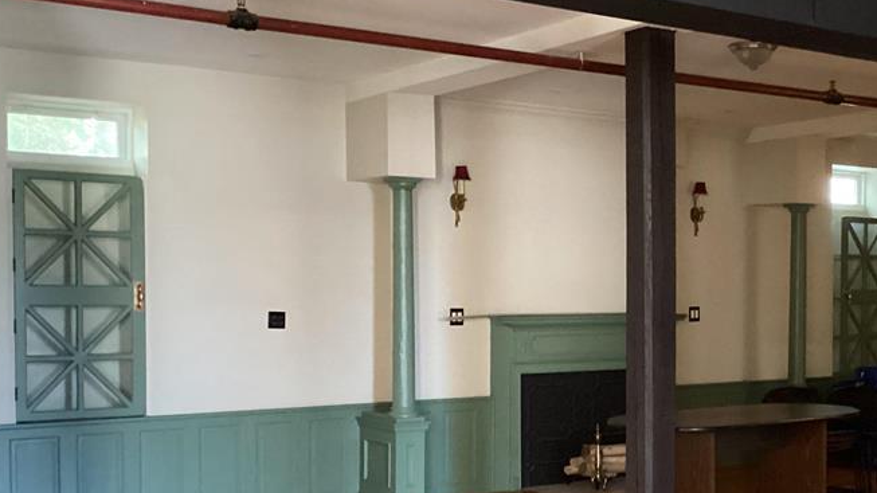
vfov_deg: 22.5
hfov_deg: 38.3
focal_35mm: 53
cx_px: 646
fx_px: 1232
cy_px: 332
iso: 800
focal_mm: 3.3
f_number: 2.4
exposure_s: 1/24
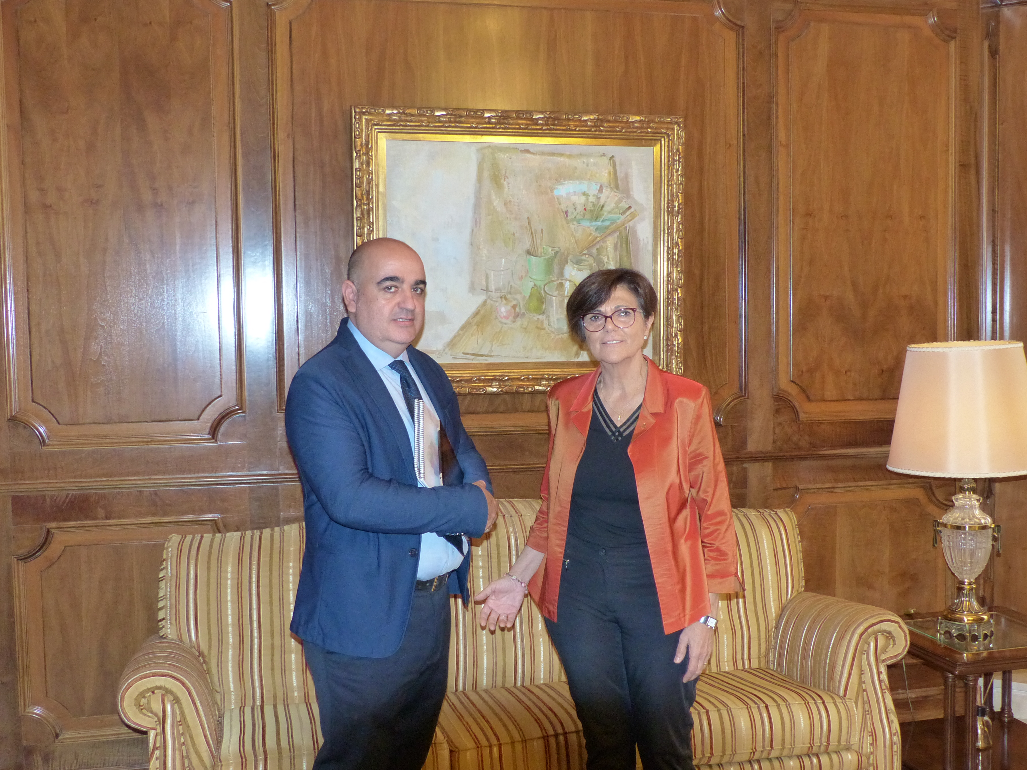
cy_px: 398
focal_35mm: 40
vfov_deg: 36.0
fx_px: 1187
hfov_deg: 46.8
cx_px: 534
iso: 400
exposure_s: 1/60
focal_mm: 6.4
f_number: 2.8
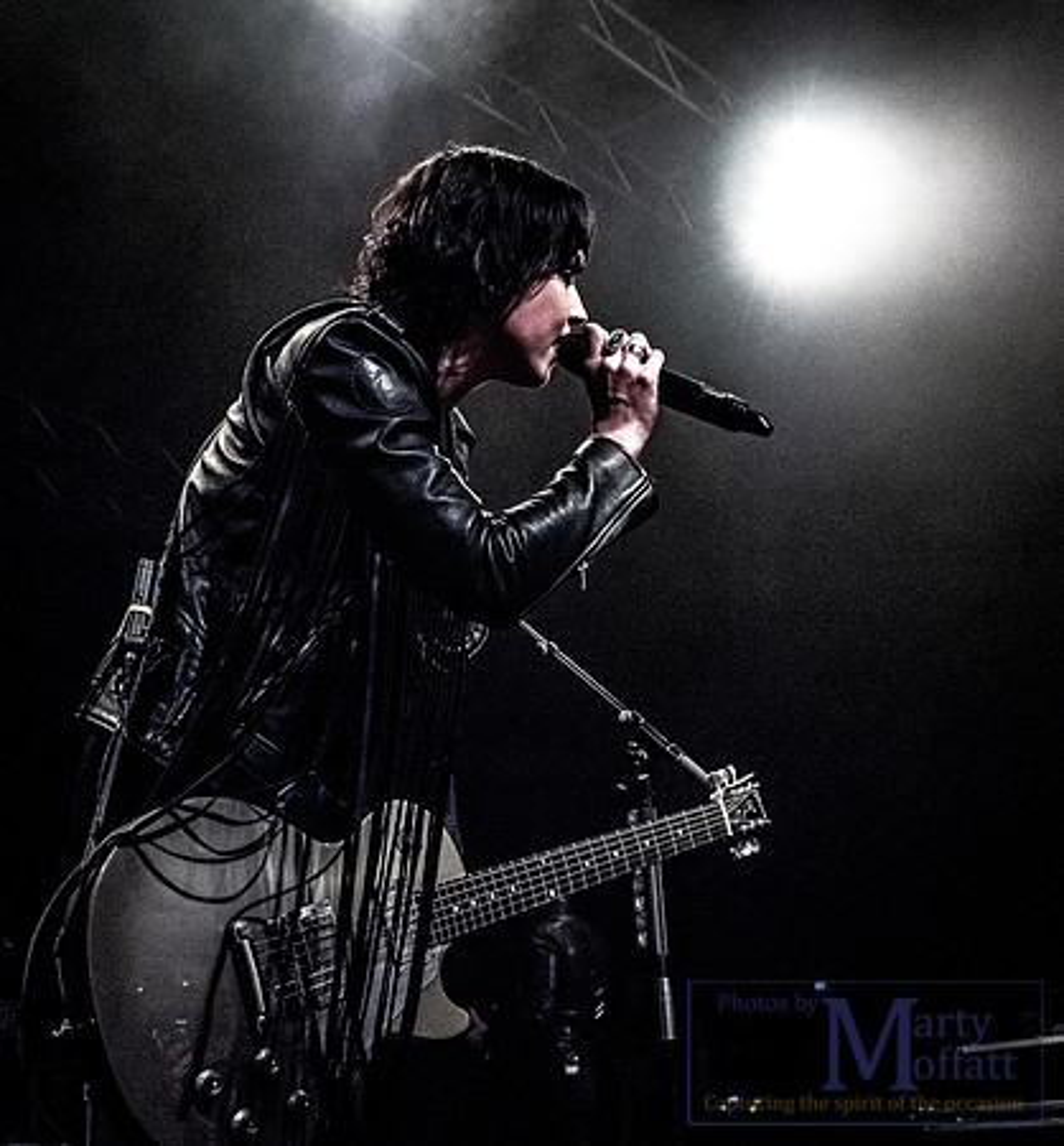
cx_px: 527
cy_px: 524
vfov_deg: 36.7
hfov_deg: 34.3
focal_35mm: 48
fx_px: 1725
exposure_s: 1/160
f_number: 4
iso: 1600
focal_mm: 18
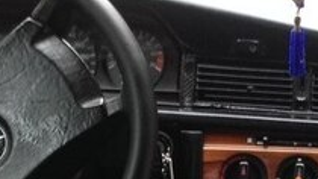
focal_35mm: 113
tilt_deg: -17.6
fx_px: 953
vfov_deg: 10.6
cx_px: 298
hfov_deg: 18.6
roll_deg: -1.4
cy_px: 203
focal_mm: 4.12
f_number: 2.4
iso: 125
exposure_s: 1/20
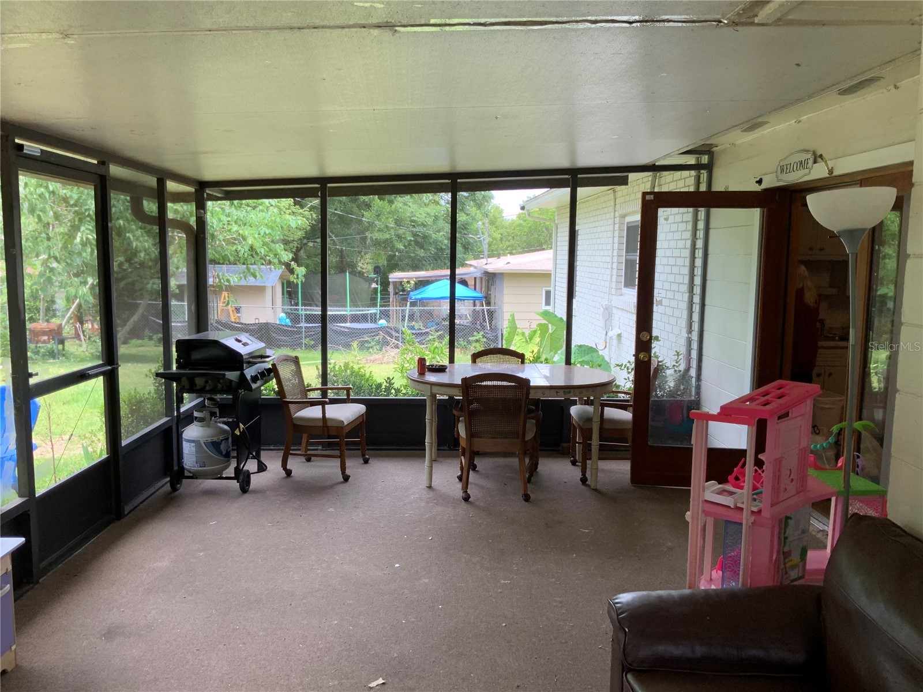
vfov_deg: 48.2
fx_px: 773
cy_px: 346
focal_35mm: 29
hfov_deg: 61.7
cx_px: 462
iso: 25
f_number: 1.8
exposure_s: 1/122
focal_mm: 3
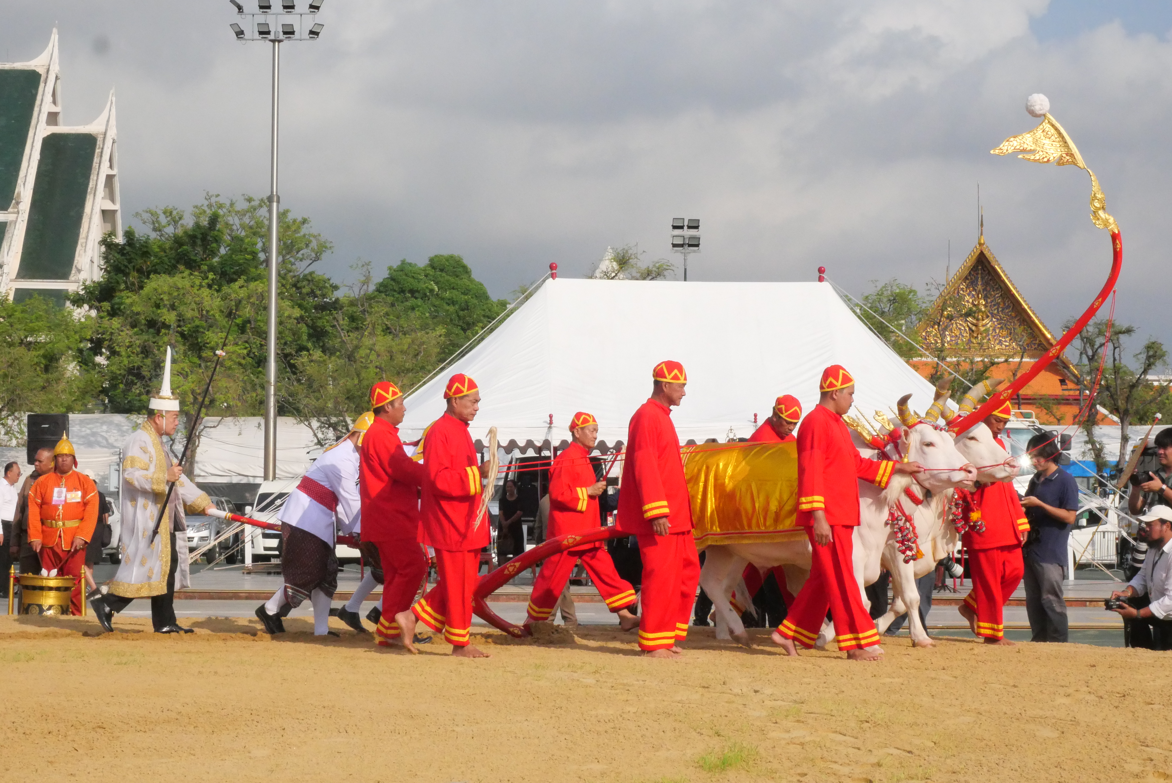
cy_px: 392
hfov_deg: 27.3
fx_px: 2411
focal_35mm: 74
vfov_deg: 18.5
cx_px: 586
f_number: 20
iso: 3200
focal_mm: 36
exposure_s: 1/2000
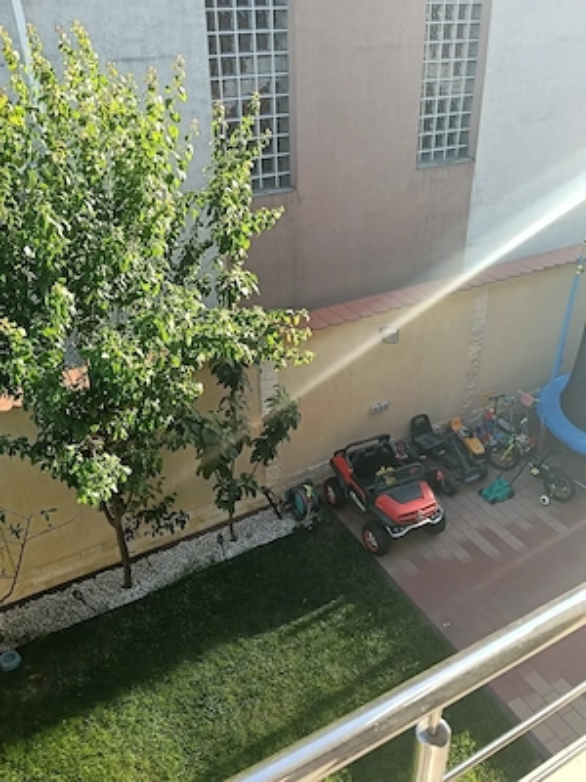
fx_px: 609
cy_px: 391
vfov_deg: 65.3
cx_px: 293
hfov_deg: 51.4
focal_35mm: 27
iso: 50
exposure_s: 1/123
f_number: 1.8
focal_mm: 3.98
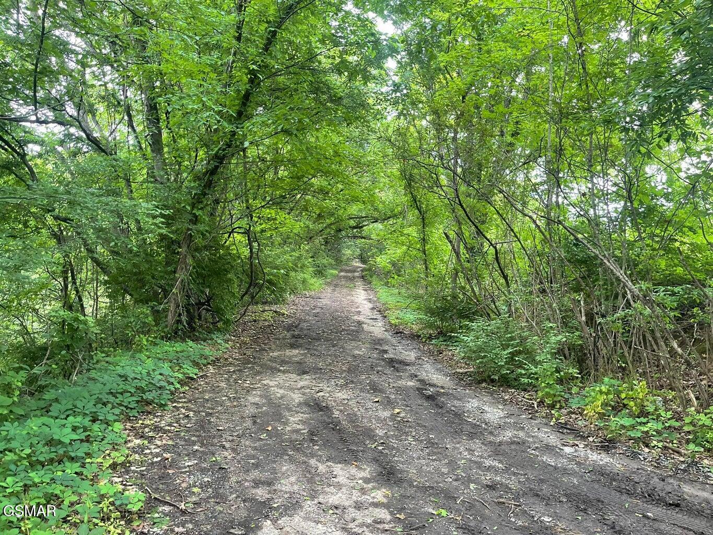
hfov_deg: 69.4
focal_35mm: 25
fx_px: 515
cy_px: 268
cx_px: 356
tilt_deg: -2.7
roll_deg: -0.1
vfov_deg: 54.9
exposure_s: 1/107
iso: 125
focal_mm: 5.1
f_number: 1.6
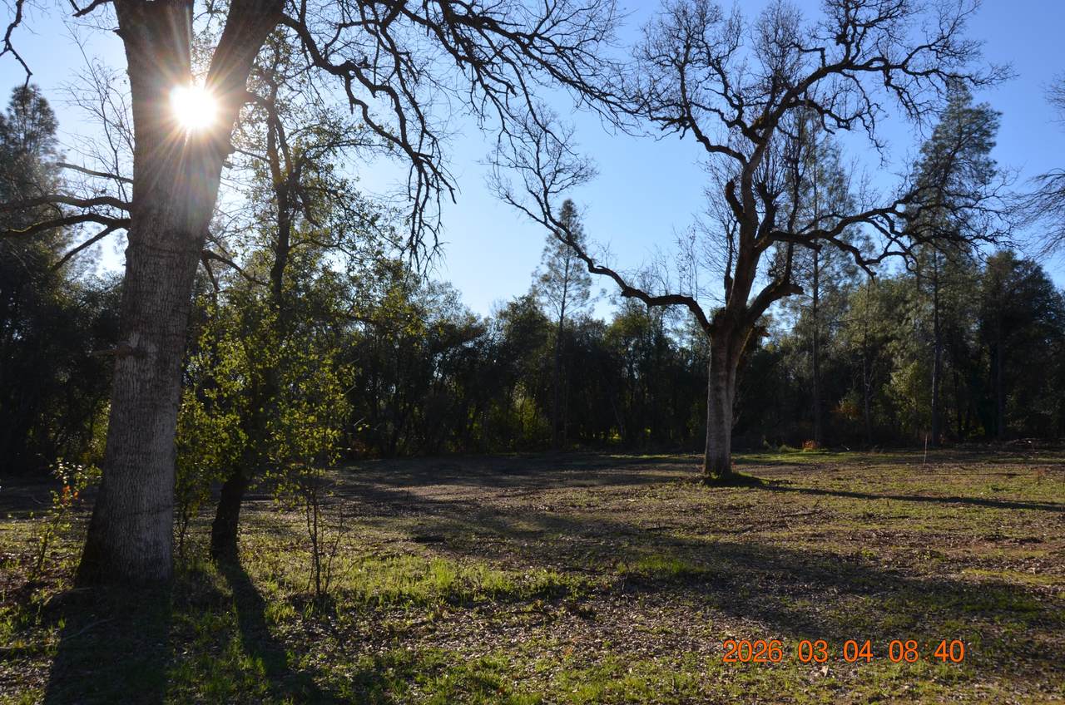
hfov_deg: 62.0
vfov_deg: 43.4
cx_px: 532
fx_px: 886
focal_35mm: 30
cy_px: 352
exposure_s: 1/200
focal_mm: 20
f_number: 8
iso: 100
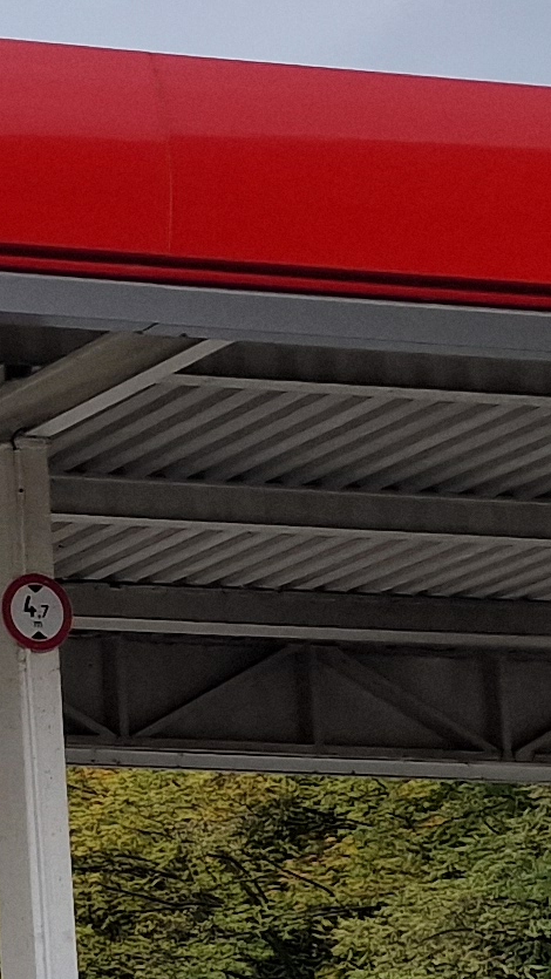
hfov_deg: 8.7
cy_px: 968
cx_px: -994
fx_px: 3115
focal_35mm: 120
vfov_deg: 17.5
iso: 50
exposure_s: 1/180
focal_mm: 6.4
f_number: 1.8
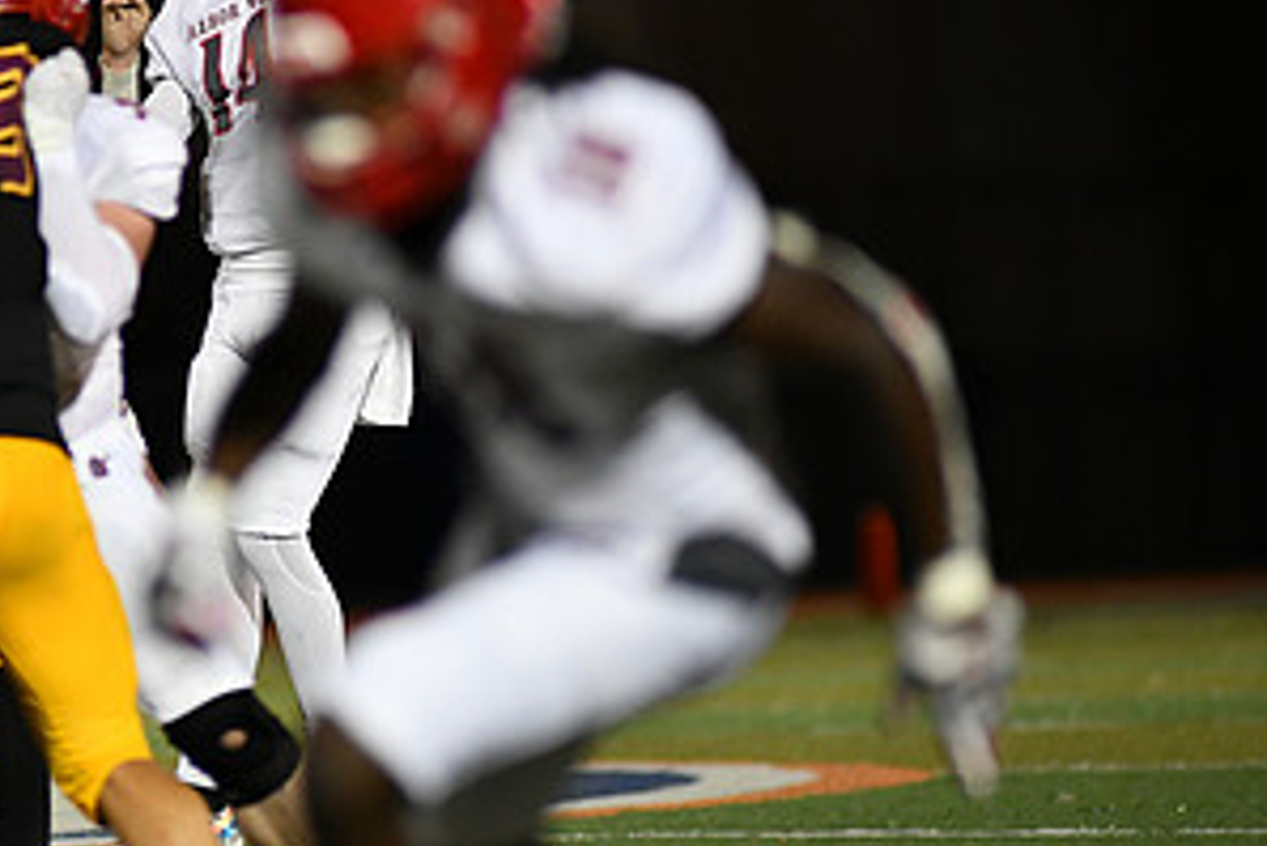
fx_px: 20563
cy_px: 334
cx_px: 149
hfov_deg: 3.5
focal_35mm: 584
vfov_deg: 2.4
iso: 1800
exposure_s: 1/1000
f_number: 2.8
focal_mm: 300
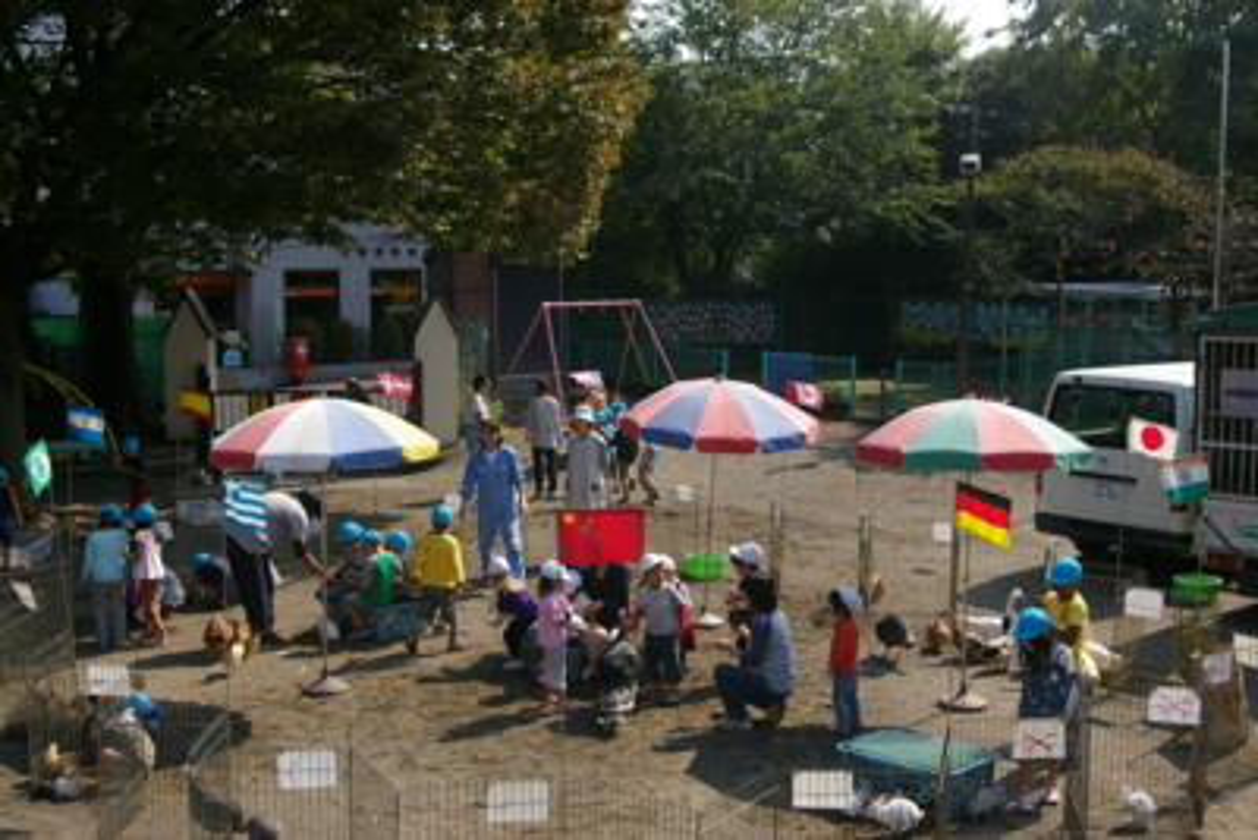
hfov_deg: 42.3
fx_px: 1625
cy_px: 420
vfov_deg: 29.0
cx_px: 629
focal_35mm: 46
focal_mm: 31
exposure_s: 1/250
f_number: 8
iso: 200
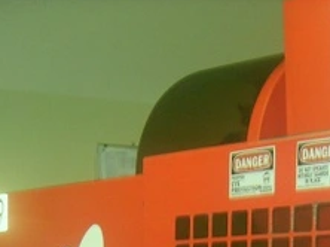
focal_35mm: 115
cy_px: 417
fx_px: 1095
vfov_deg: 12.0
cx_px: 367
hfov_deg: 16.6
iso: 120
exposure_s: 1/45
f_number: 2.8
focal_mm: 6.3
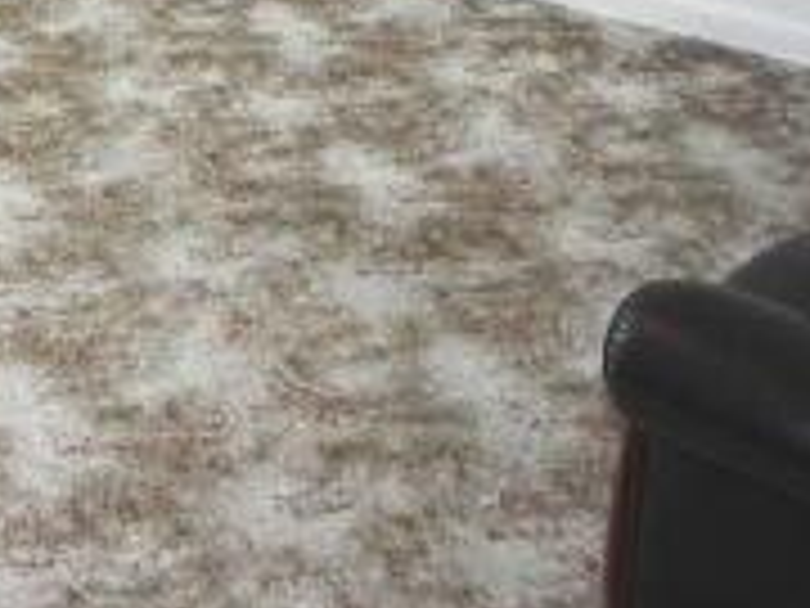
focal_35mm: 84
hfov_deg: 22.3
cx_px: -25
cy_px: -20
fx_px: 1966
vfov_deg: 17.1
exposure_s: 1/72.8
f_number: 3.2
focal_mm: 4.6
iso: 160
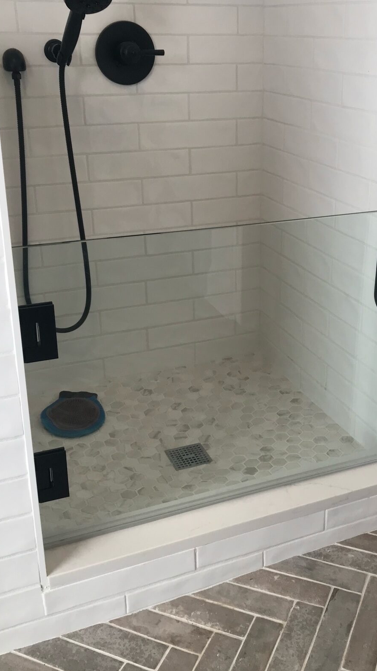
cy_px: 320
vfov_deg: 51.6
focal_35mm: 39
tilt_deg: -22.4
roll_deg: -0.4
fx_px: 693
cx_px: 244
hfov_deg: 30.3
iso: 40
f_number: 1.8
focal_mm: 3.99
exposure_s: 1/120
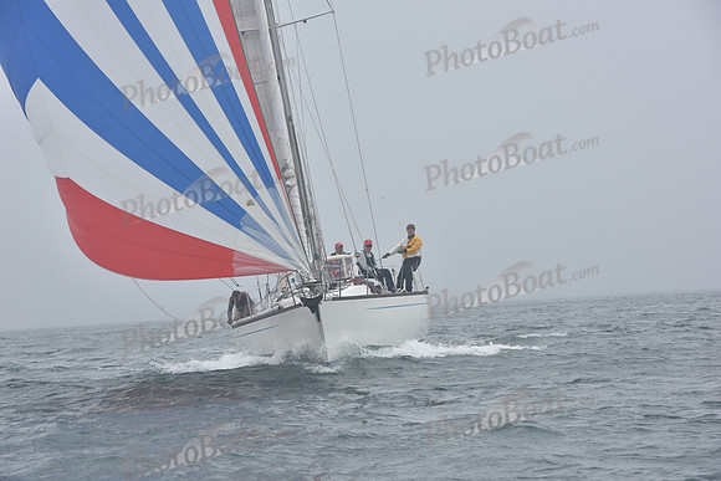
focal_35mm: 145
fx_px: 2905
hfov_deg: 14.2
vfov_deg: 9.5
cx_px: 360
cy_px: 240
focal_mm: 145
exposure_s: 1/800
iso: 250
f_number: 11
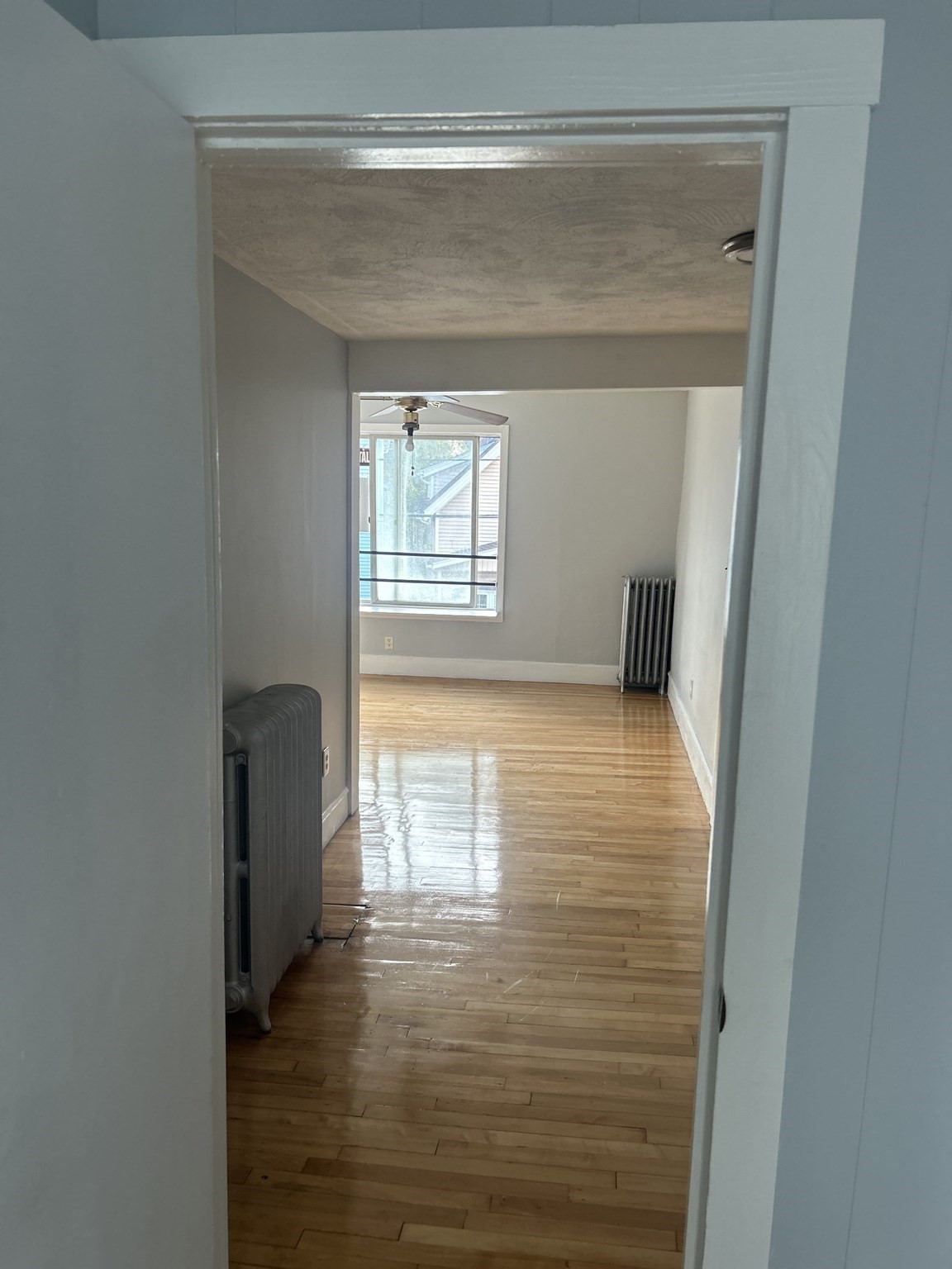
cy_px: 634
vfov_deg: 67.3
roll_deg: -1.8
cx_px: 476
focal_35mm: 26
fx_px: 953
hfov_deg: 53.1
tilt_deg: -6.4
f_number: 1.5
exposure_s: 1/101
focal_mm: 5.7
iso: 125
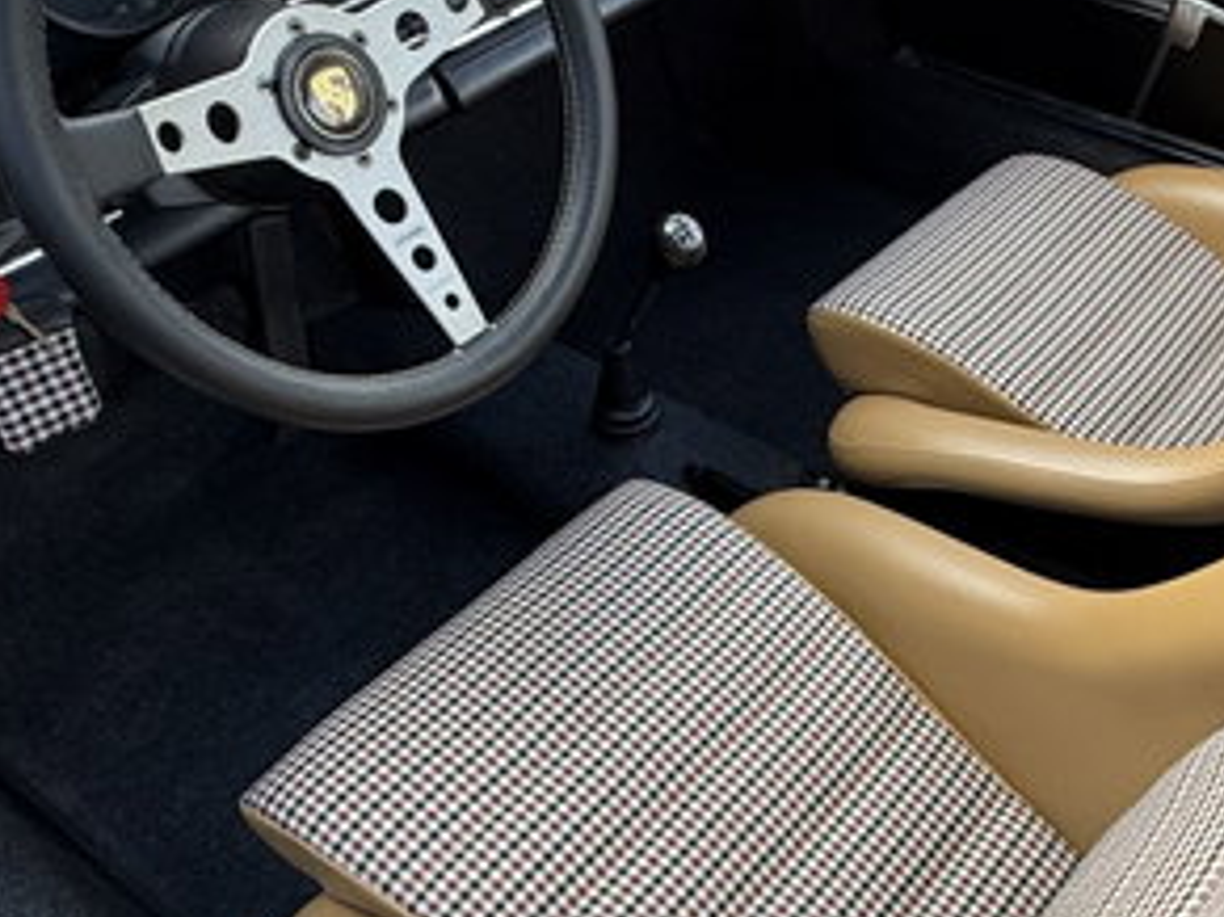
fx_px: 1308
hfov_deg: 49.1
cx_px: 833
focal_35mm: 37
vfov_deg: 38.4
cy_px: 572
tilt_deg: -47.8
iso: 125
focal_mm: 2.22
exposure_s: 1/121
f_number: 2.2
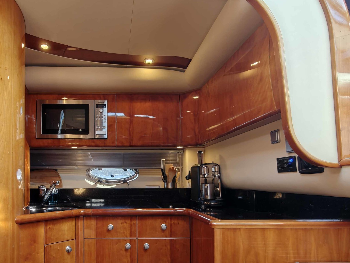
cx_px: 115
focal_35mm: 25
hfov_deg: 67.4
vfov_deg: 53.8
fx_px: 253
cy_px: 175
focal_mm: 2.3
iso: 800
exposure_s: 1/63
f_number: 2
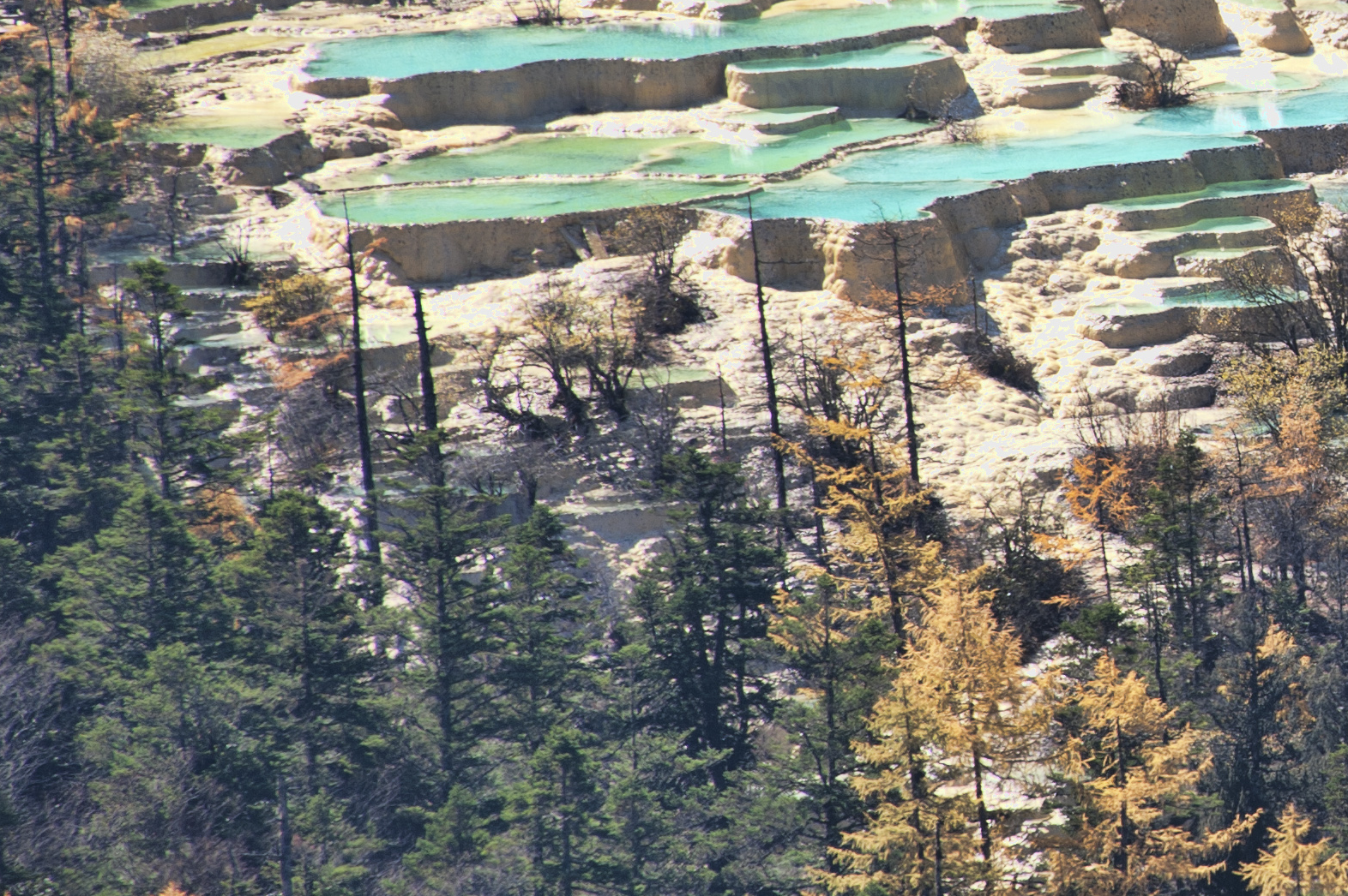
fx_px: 30385
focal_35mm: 812
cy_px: 186
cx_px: 1627
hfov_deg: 2.5
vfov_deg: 1.7
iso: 200
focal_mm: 300
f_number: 9
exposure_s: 1/200
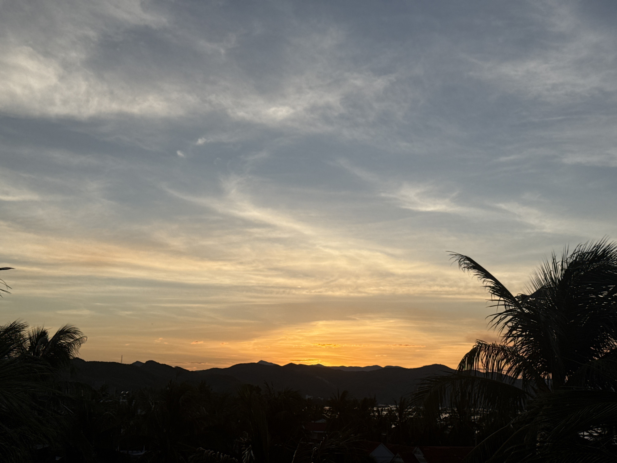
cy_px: 232
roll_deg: -1.9
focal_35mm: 48
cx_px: 308
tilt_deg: +11.4
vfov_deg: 30.3
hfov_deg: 39.7
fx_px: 856
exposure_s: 1/3096
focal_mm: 6.76
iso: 64
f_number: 1.78
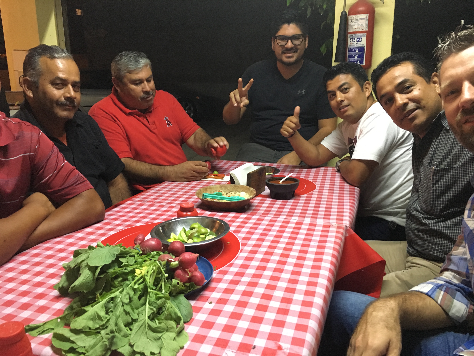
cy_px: 178
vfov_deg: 48.2
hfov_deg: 61.7
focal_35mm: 29
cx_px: 237
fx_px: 397
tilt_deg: -13.2
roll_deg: +0.4
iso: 200
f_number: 2.2
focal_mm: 4.15
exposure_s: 1/15
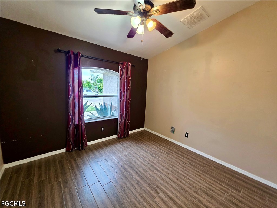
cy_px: 104
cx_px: 138
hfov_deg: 106.2
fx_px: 104
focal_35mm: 13
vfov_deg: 89.9
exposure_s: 1/60
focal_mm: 2.2
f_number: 1.9
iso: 320
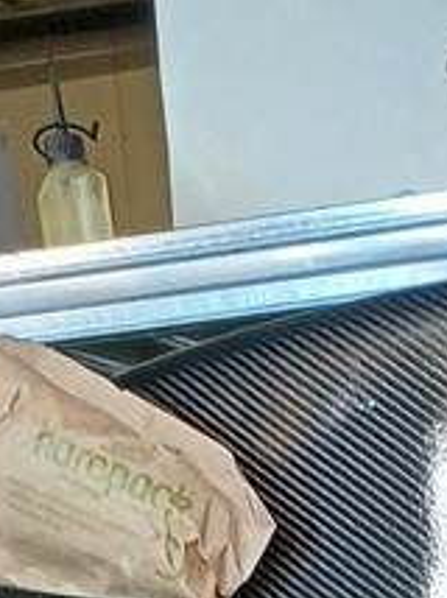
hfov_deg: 7.7
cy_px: 2099
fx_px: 3226
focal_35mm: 187
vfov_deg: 8.1
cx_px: 802
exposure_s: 1/25
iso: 400
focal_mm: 4.65
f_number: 1.8
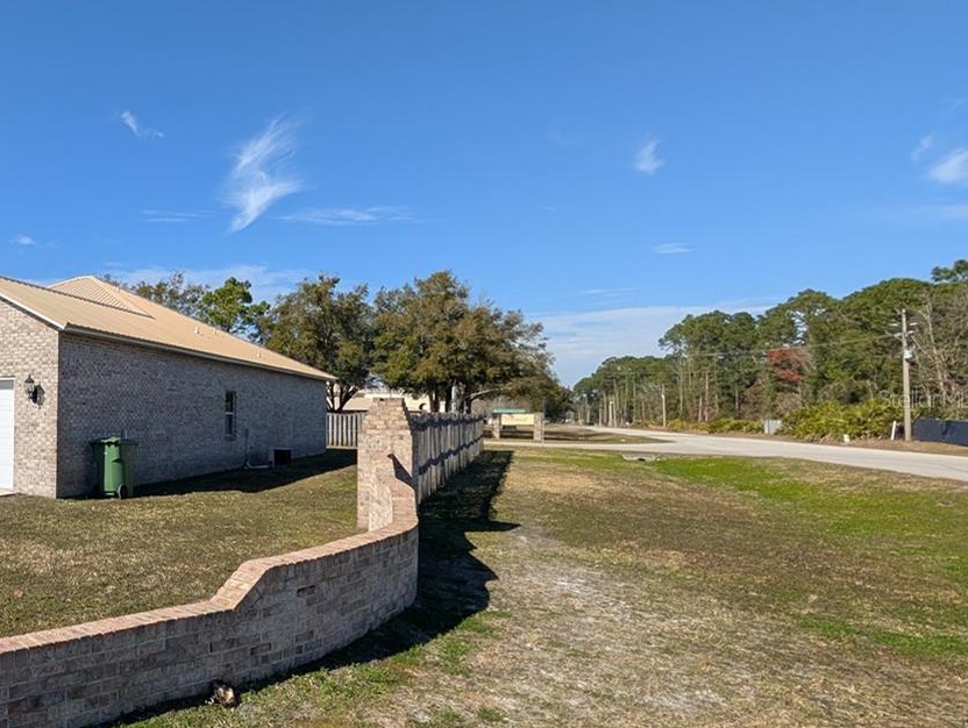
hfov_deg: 60.0
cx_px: 60
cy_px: 399
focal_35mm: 23
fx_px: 644
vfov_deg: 58.9
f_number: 1.7
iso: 54
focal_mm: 2.02
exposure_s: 1/4184
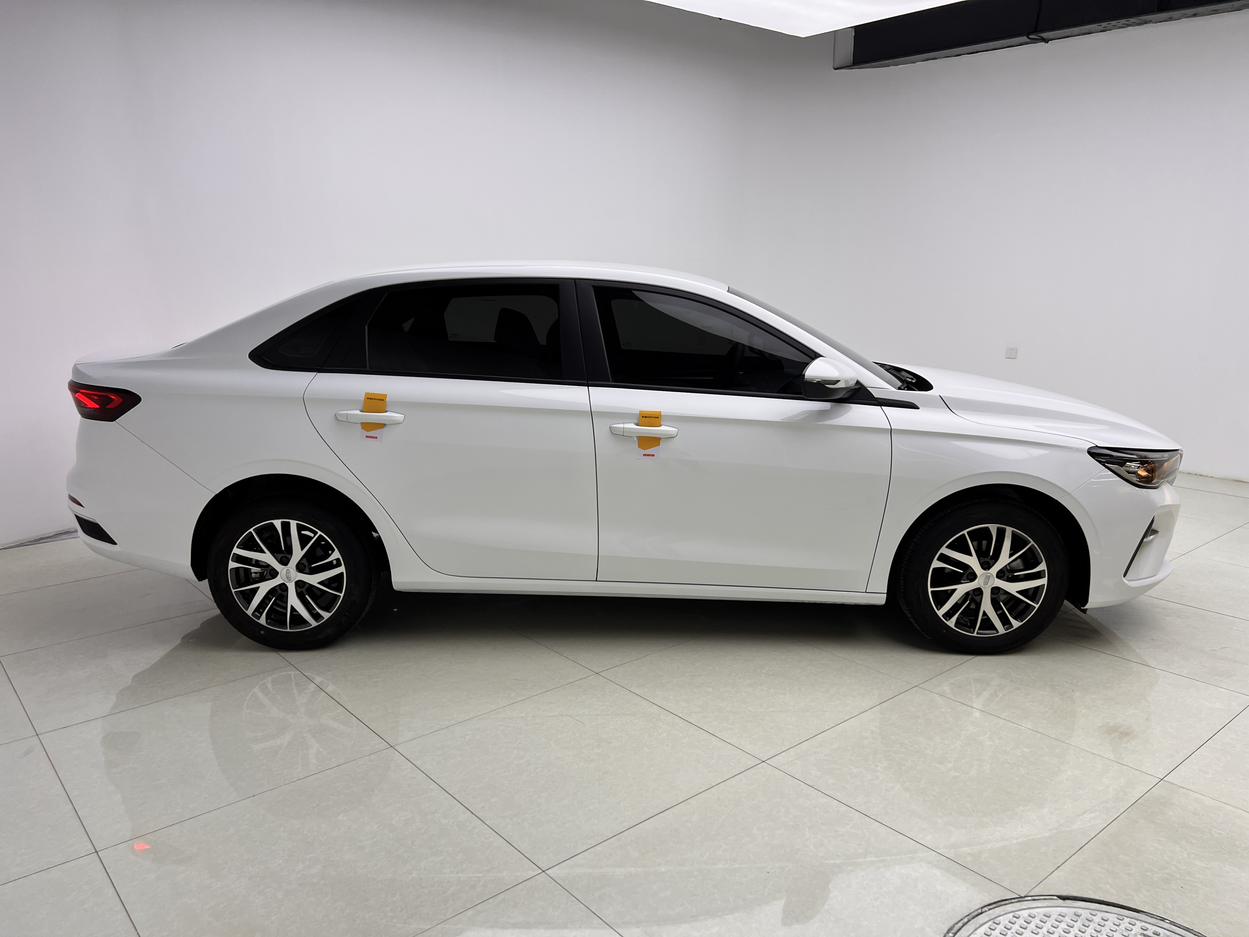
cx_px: 624
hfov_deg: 67.3
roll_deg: -0.3
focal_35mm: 26
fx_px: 938
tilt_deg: -13.6
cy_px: 468
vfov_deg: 53.1
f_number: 1.5
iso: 40
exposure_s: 1/238
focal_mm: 5.7
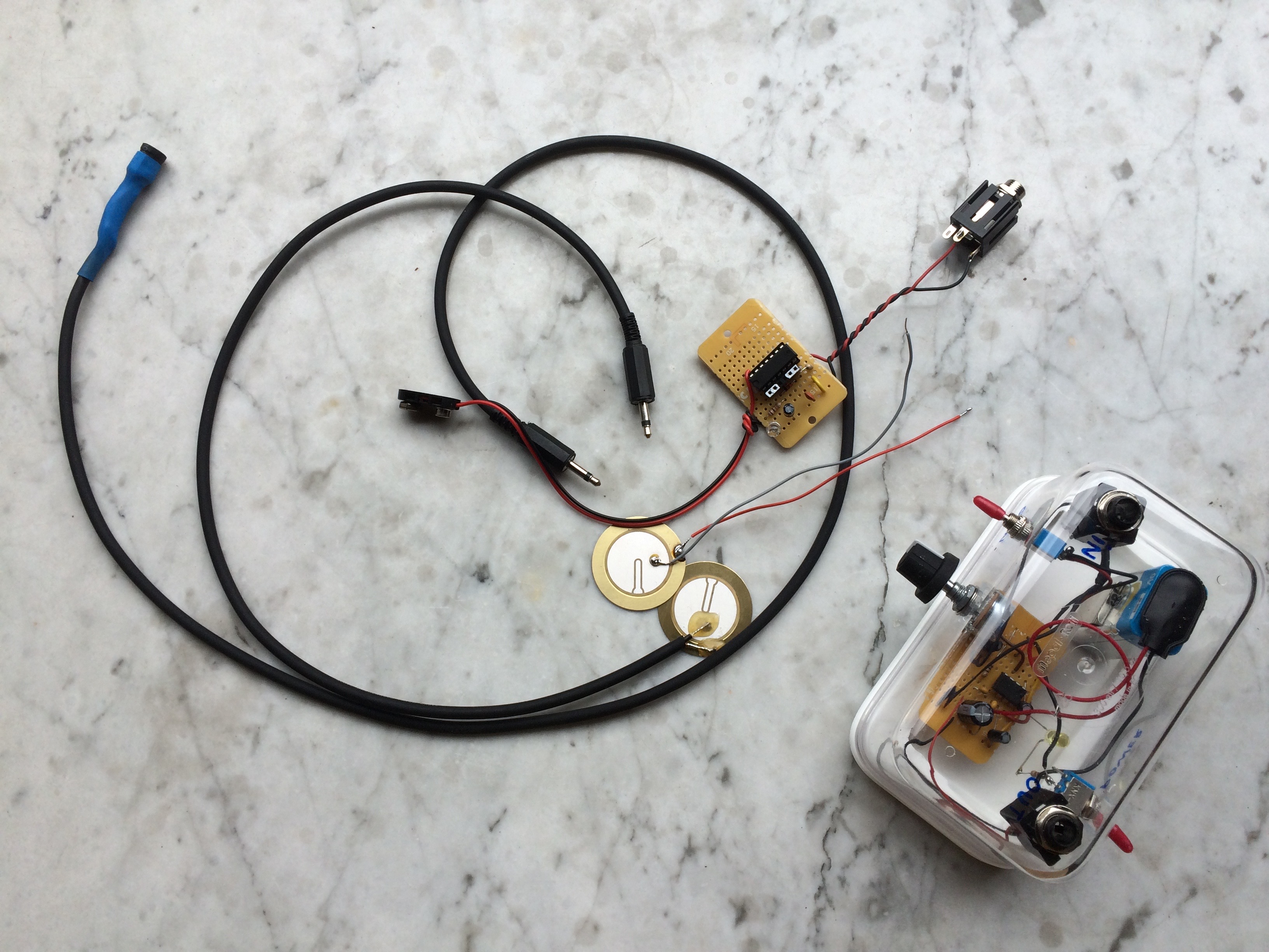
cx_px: 634
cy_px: 476
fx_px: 1063
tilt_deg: -81.6
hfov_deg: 61.7
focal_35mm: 29
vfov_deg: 48.2
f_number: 2.2
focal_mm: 4.15
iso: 32
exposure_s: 1/436
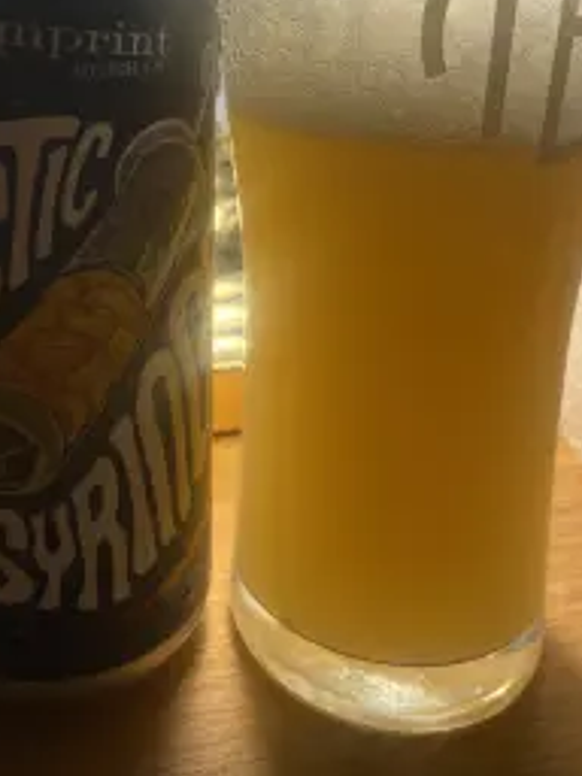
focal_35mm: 39
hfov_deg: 36.2
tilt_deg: -15.2
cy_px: 194
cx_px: 164
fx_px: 874
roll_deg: -1.1
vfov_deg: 46.2
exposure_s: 1/60
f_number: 1.8
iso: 64
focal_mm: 4.25
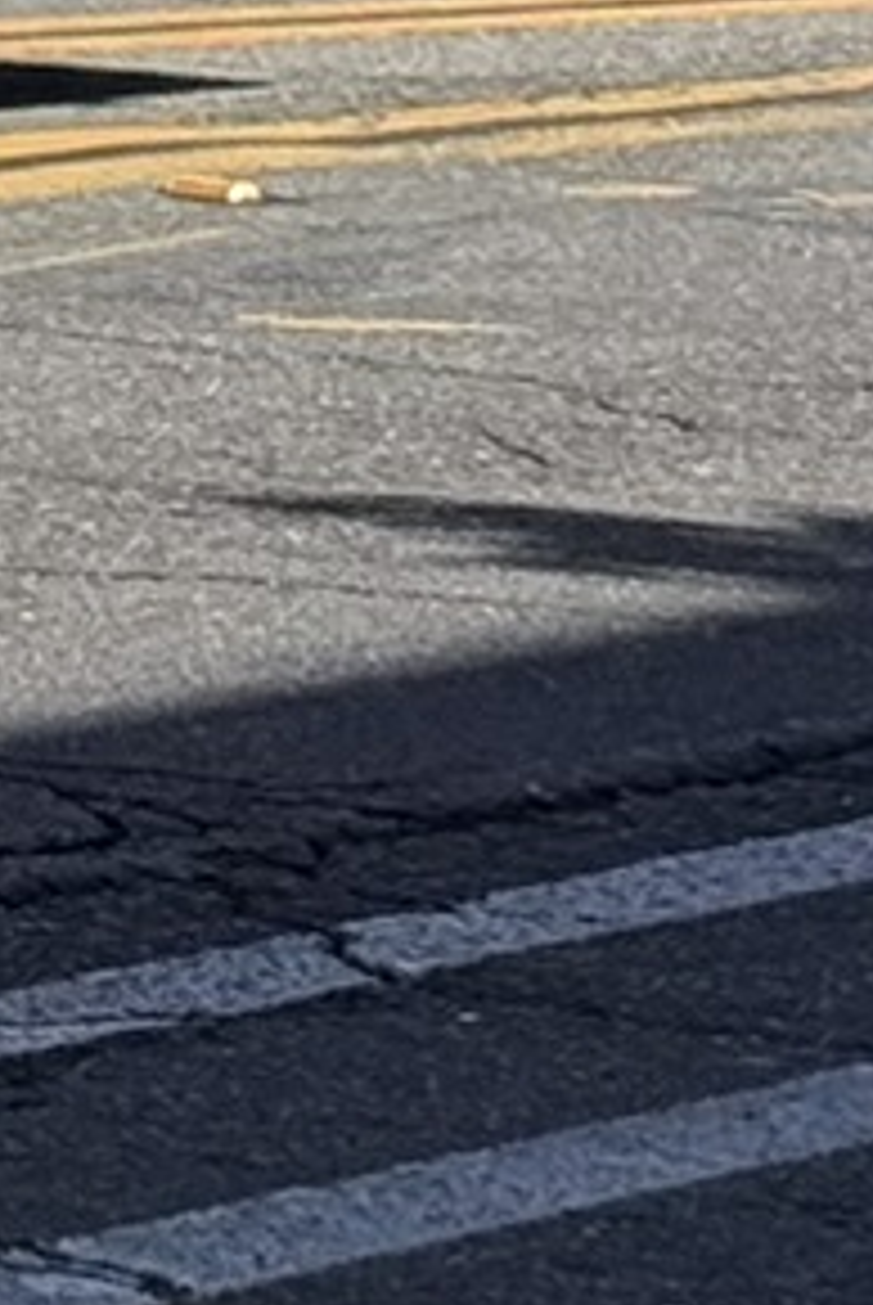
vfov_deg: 5.7
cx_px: -2722
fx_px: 12773
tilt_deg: +1.0
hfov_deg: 3.7
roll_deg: -1.2
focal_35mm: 352
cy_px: -1336
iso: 64
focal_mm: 6.76
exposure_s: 1/4329
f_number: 1.78
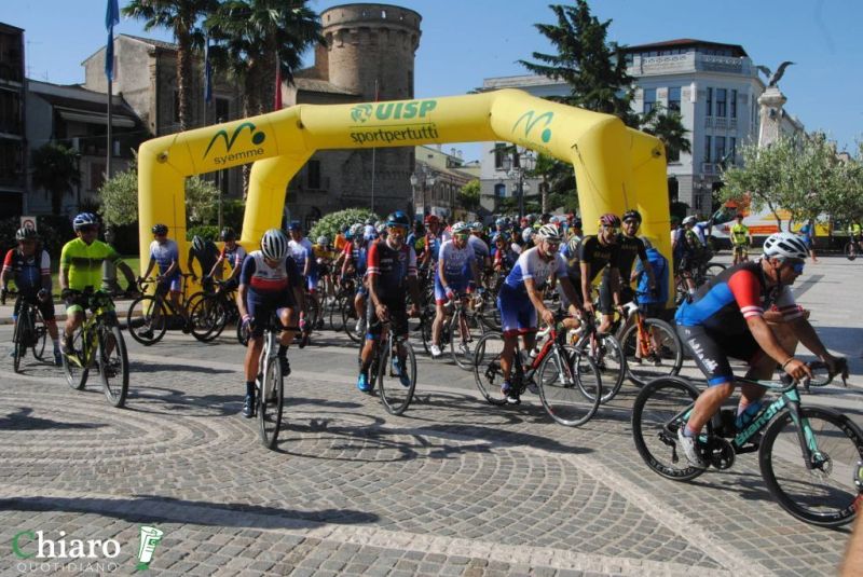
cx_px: 432
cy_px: 288
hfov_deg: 53.1
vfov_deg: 36.9
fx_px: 864
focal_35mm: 36
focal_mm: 24
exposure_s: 1/500
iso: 400
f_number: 11
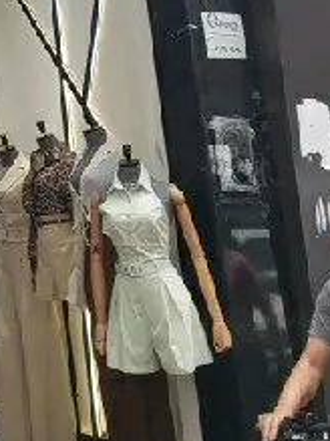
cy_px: -278
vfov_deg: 17.8
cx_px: -245
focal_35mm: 95
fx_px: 1209
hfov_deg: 14.0
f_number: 2.4
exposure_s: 1/476
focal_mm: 4.3
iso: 50
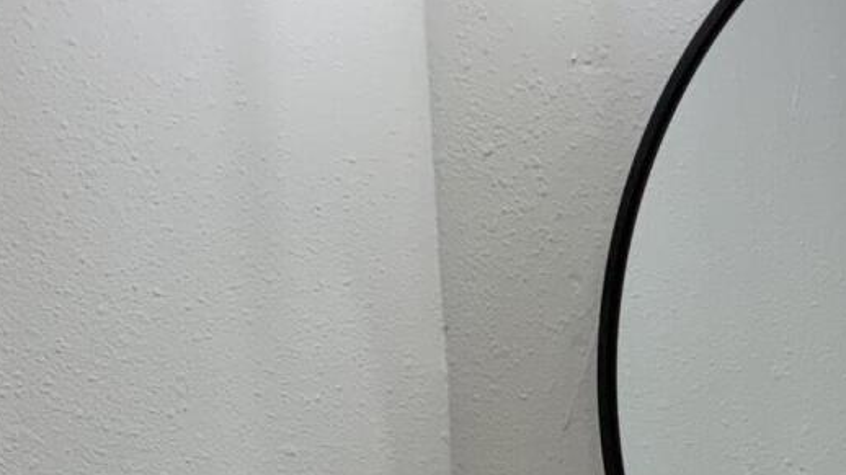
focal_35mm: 122
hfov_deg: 17.3
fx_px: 2736
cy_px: 764
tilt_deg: -7.2
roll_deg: +2.5
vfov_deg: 9.6
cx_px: 758
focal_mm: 3
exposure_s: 1/120
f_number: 1.8
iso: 32
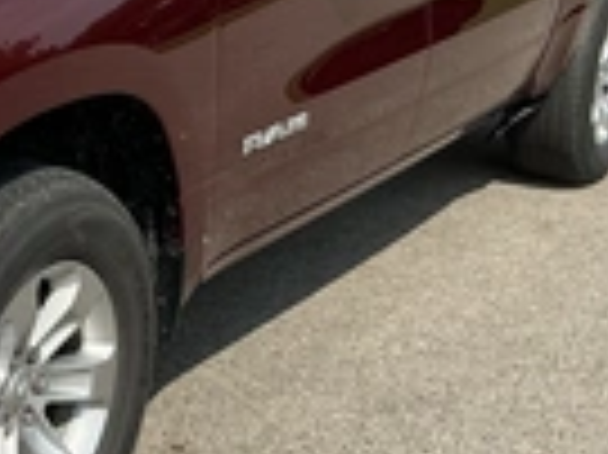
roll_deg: -1.4
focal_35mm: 83
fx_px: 1457
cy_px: 135
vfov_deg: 17.7
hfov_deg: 21.5
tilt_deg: -13.5
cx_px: -162
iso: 25
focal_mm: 3
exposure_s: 1/1730
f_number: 1.8
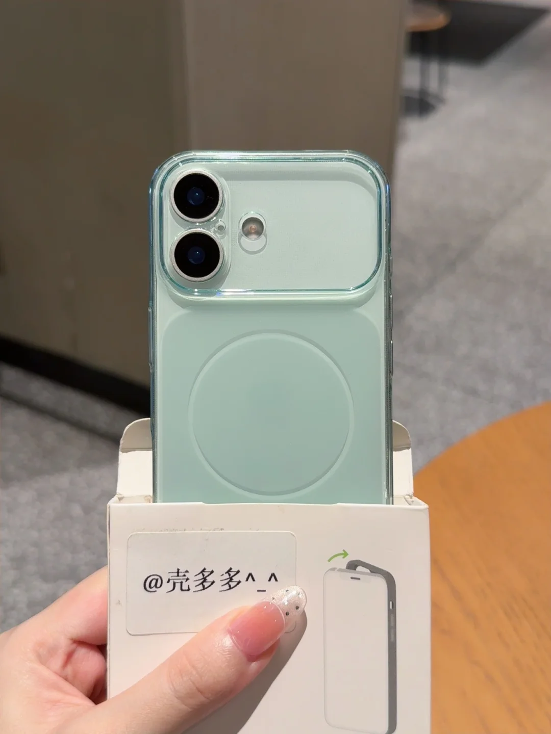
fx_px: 722
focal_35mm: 34
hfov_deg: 41.8
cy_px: 367
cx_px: 276
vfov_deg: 54.0
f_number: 1.78
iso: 125
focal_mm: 6.76
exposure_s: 1/50
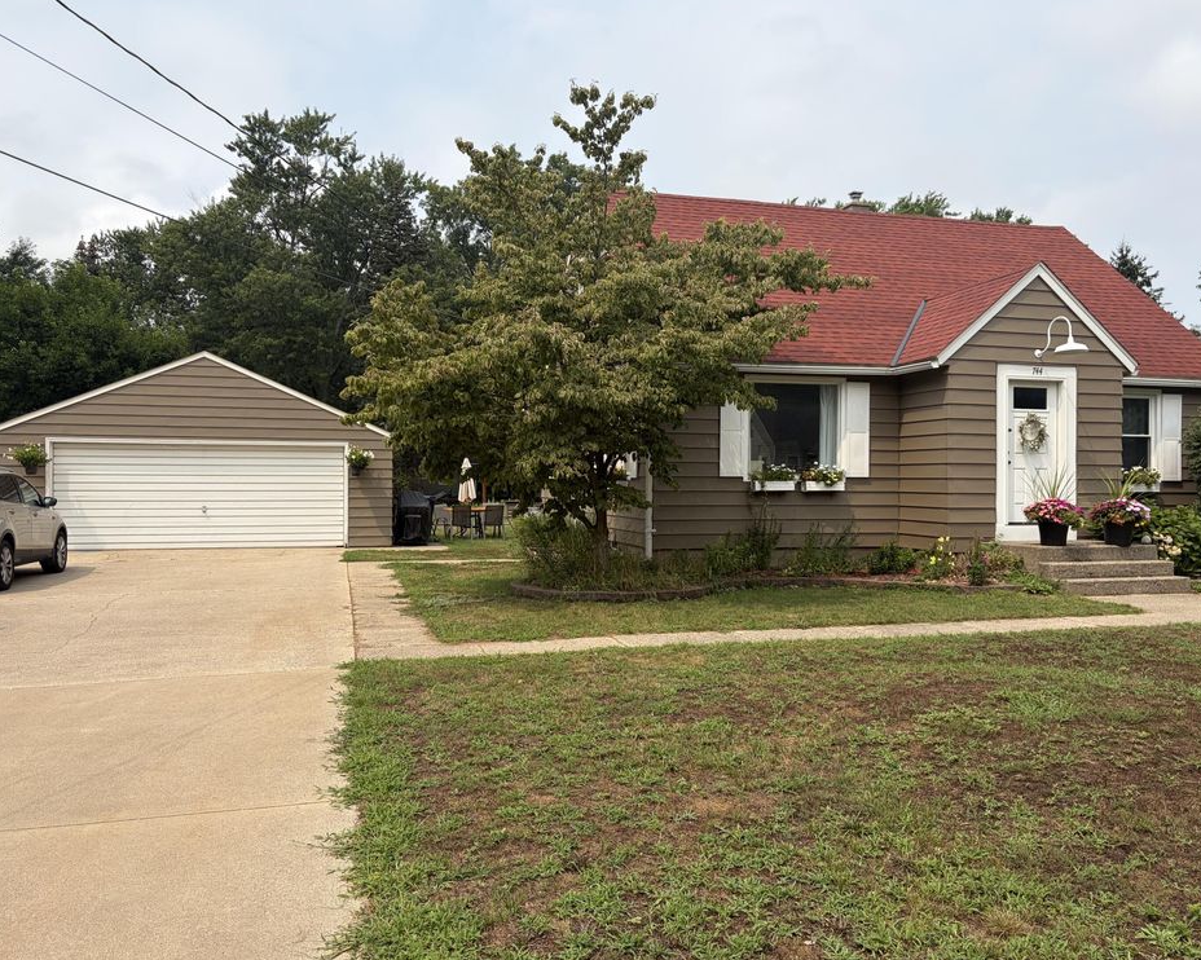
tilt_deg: +0.5
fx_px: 995
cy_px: 486
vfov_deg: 51.5
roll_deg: +0.3
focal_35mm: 28
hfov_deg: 62.2
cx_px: 616
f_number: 1.6
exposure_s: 1/3831
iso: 50
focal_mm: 5.96
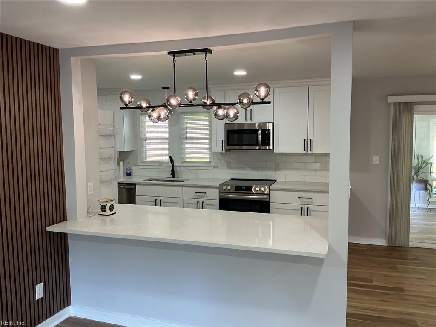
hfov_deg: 61.7
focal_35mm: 29
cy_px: 164
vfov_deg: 48.2
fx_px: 365
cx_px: 218
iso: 50
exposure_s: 1/60
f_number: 1.8
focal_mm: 3
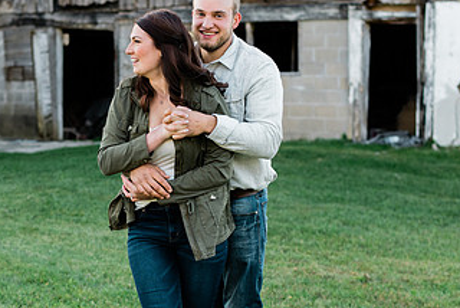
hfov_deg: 19.3
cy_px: 218
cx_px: 134
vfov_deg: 13.0
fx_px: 1343
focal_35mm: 105
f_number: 3.2
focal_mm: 58
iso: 200
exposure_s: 1/640
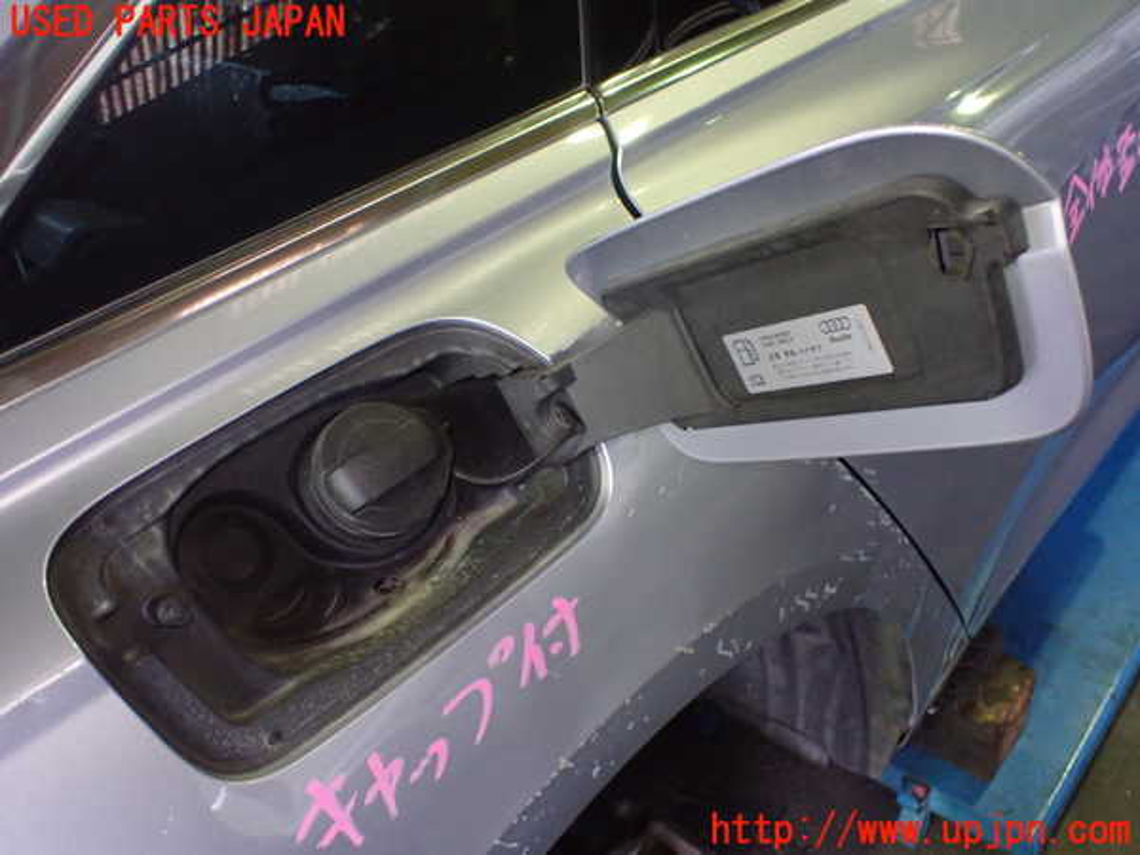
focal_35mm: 30
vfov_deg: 46.8
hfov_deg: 60.0
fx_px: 988
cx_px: 570
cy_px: 428
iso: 800
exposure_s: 1/40
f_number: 2.3
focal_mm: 5.4
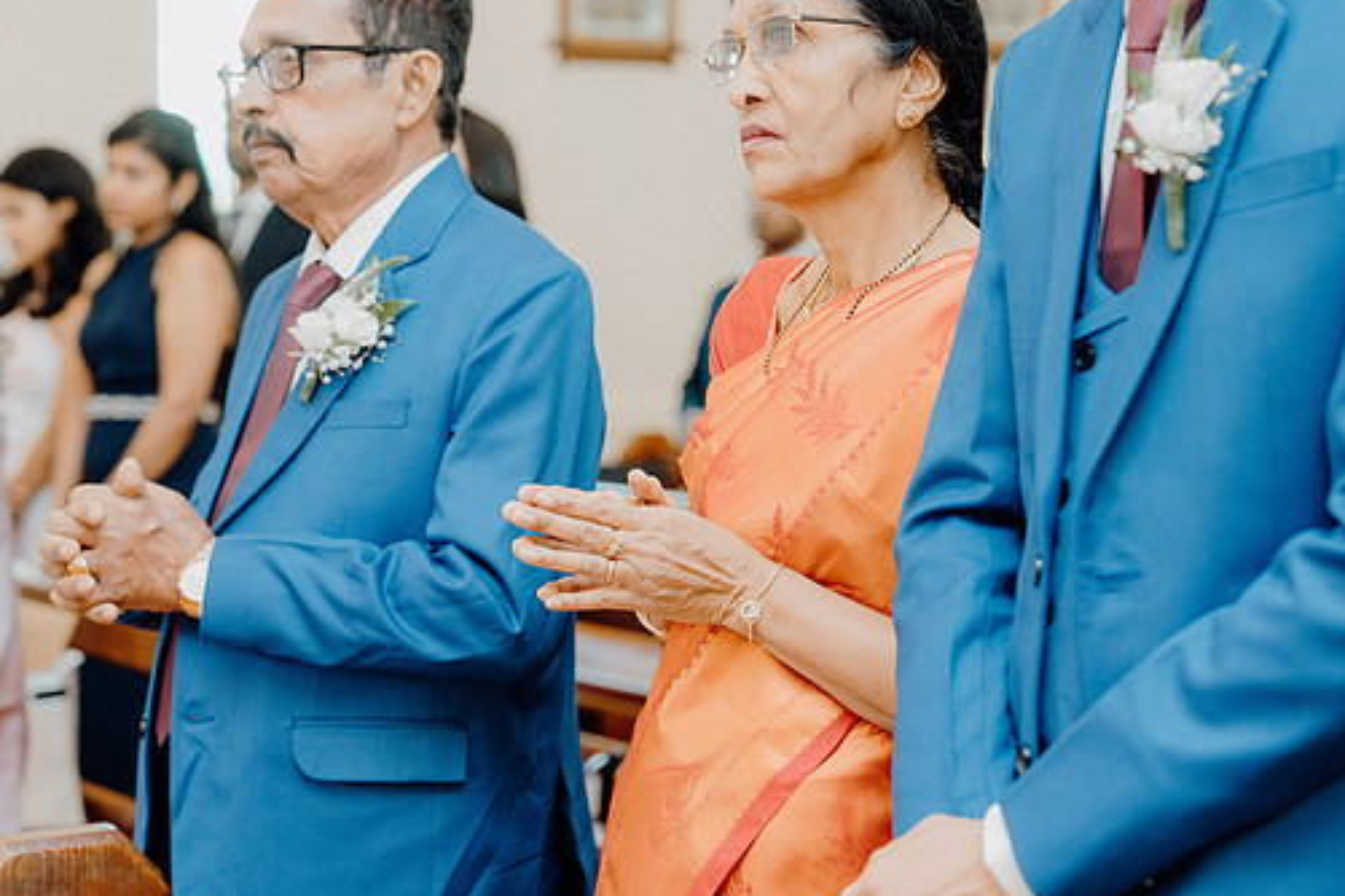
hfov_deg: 25.0
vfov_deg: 16.8
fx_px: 3026
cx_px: 607
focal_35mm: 81
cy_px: 393
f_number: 3.5
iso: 2500
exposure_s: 1/250
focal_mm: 70
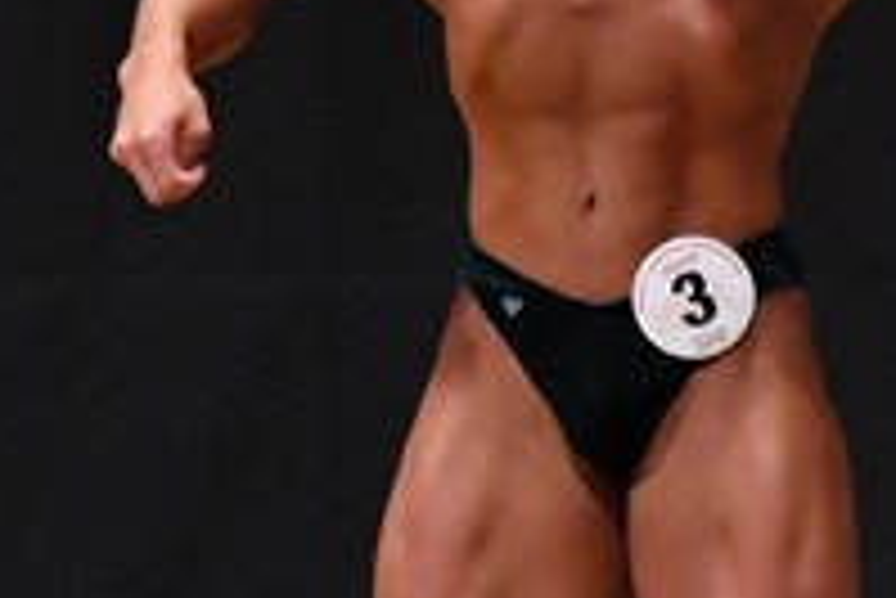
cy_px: 319
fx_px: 27596
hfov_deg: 1.9
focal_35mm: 1108
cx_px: 898
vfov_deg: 1.2
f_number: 5.6
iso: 6400
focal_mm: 190
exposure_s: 1/400
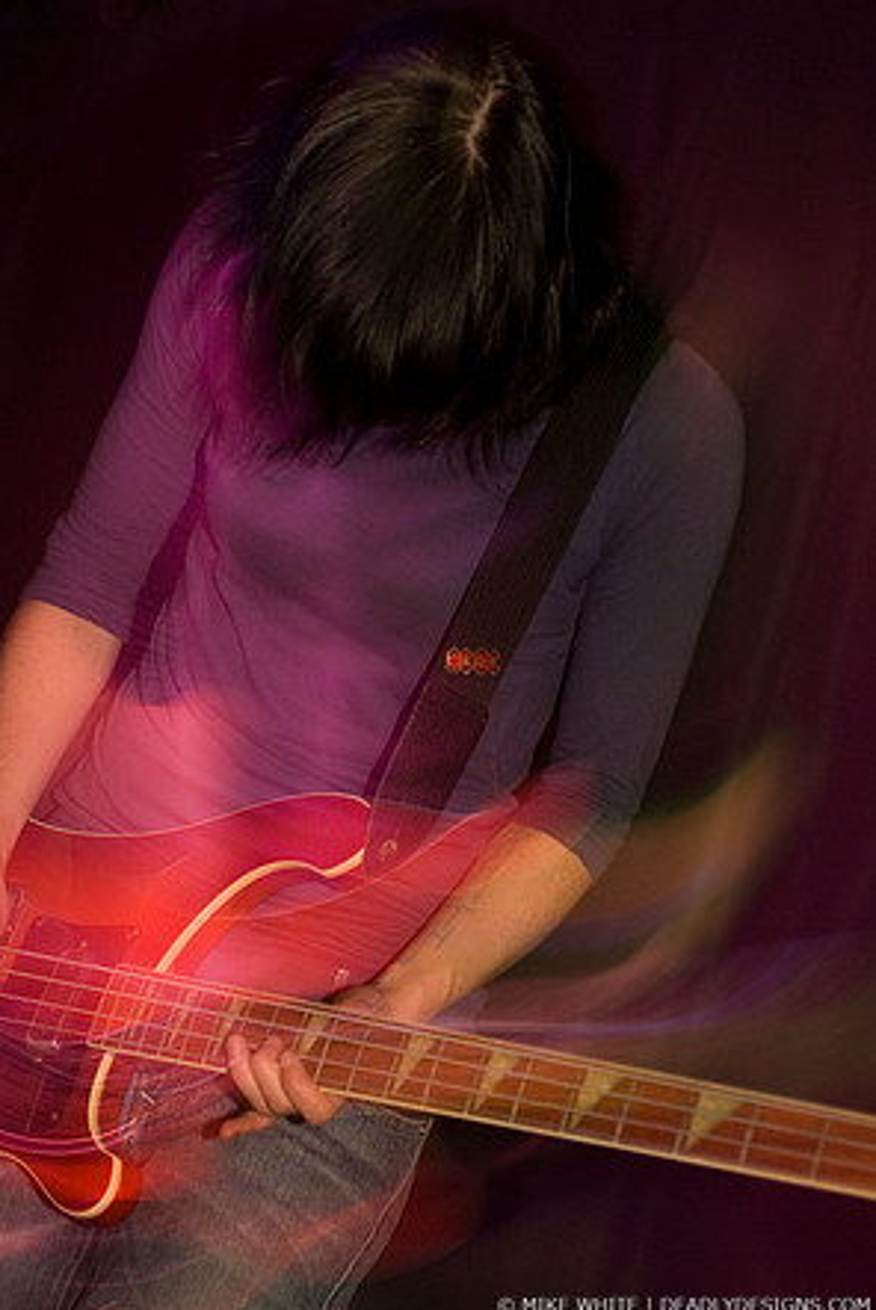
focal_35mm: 73
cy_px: 654
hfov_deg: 18.7
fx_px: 2660
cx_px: 437
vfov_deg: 27.7
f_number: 2.8
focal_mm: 48
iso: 800
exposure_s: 1/10
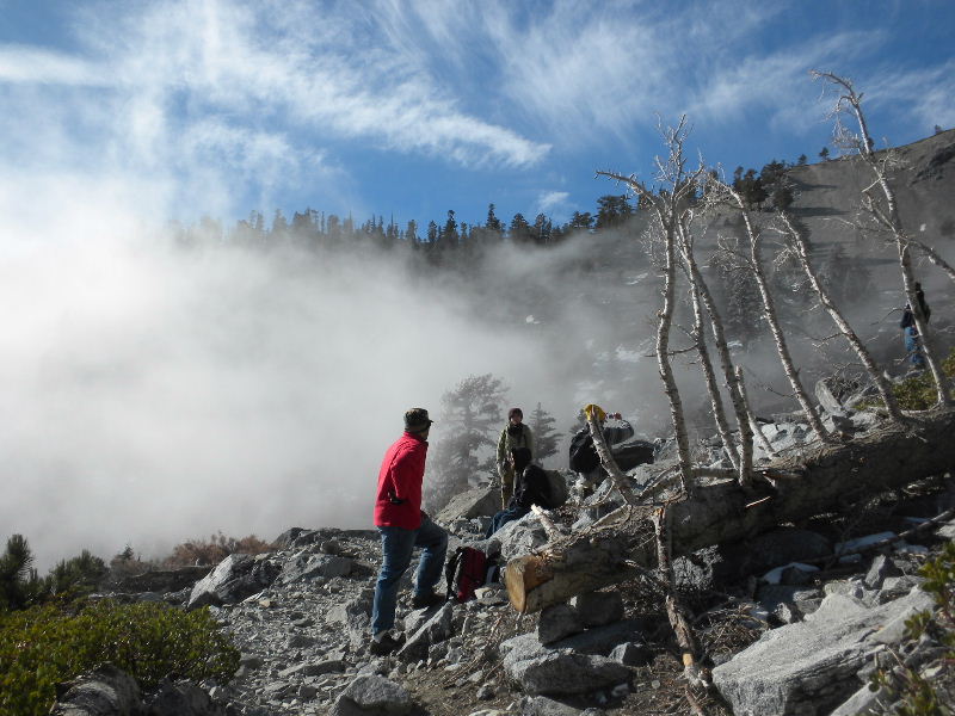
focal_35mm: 37
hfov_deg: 50.1
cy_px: 358
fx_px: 1021
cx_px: 478
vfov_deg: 38.7
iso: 64
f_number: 10
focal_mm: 6.6
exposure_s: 1/175
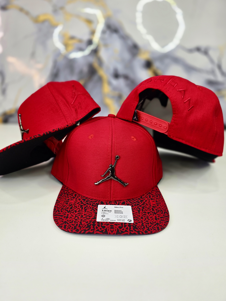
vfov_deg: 73.9
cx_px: 113
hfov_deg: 58.9
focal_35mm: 23
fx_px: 200
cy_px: 150
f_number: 1.7
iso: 50
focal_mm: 6.3
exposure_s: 1/101
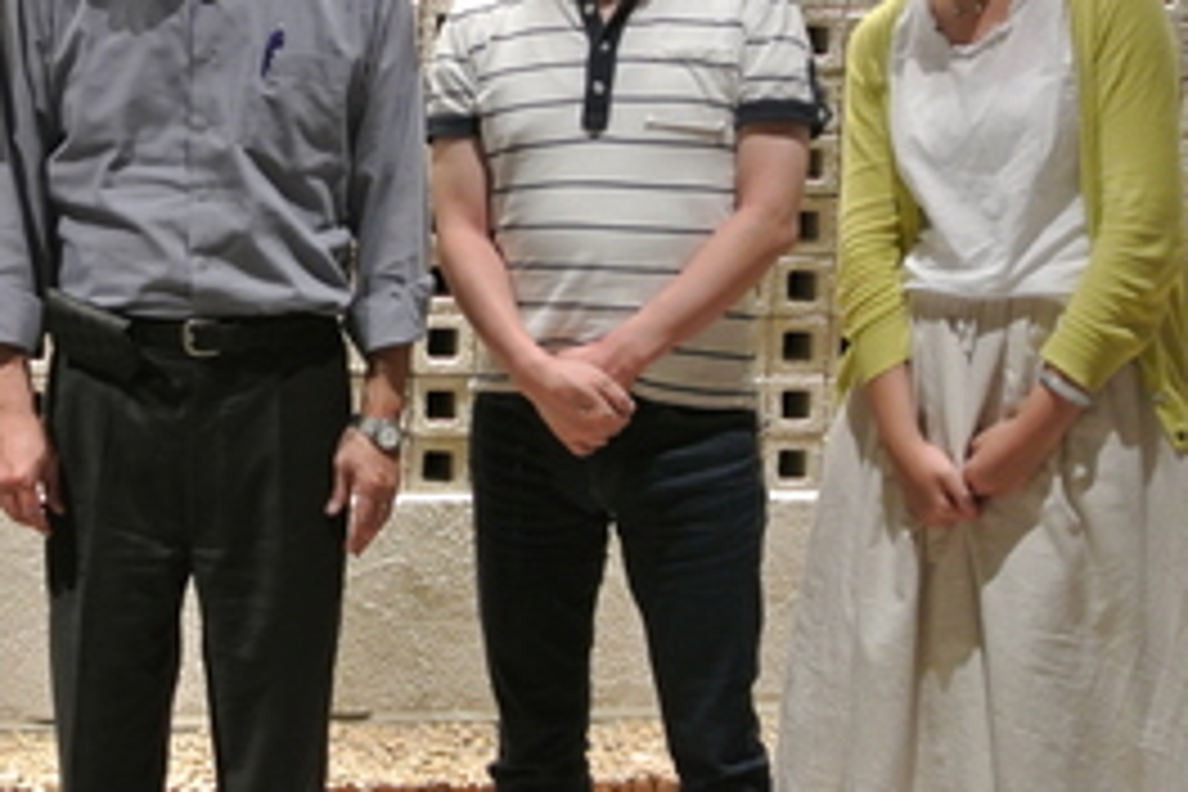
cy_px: 353
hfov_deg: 26.2
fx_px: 2508
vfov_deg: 17.9
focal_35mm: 76
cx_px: 261
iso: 800
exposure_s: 1/20
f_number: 4.2
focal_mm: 15.1
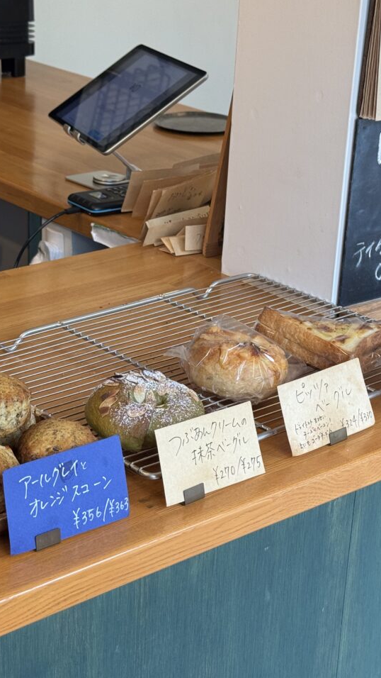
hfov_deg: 17.2
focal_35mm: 70
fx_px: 1257
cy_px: 338
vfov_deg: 30.1
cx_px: 138
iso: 50
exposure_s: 1/60
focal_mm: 6.76
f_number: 1.78
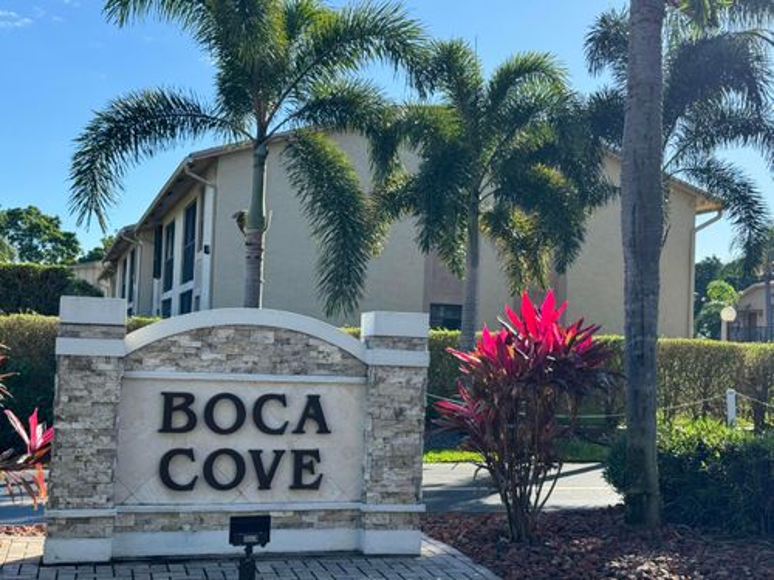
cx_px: 387
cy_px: 290
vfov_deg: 30.3
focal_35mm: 48
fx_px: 1073
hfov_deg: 39.7
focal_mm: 6.86
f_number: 1.78
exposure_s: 1/1524
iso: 64
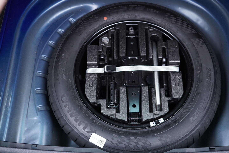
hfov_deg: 53.1
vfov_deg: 36.9
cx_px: 114
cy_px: 76
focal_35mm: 36
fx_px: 229
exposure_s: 1/40
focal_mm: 24
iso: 500
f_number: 2.8
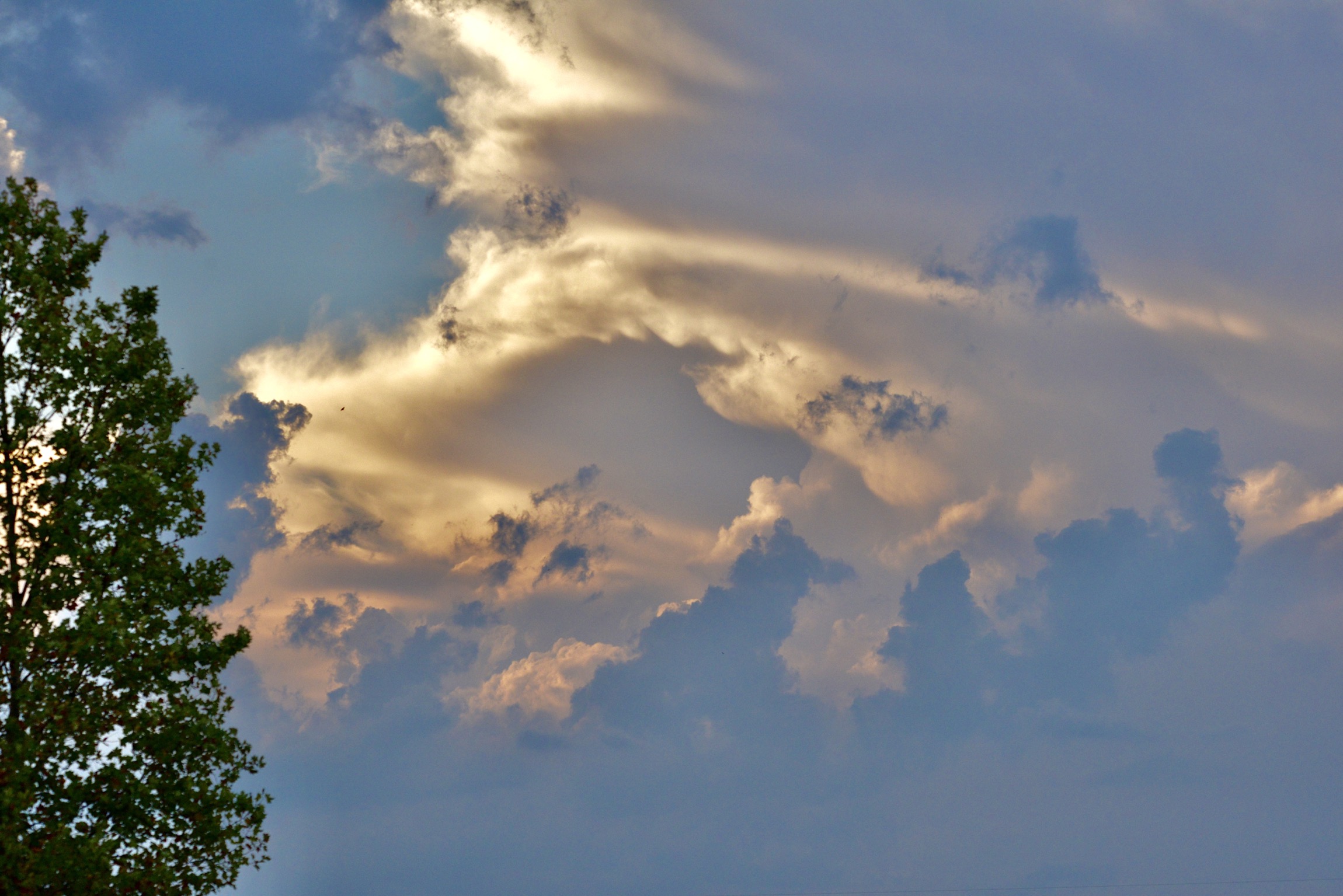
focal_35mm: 150
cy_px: 448
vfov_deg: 9.2
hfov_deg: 13.7
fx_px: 5597
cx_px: 672
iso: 3200
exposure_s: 1/2000
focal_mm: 150
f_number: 7.1
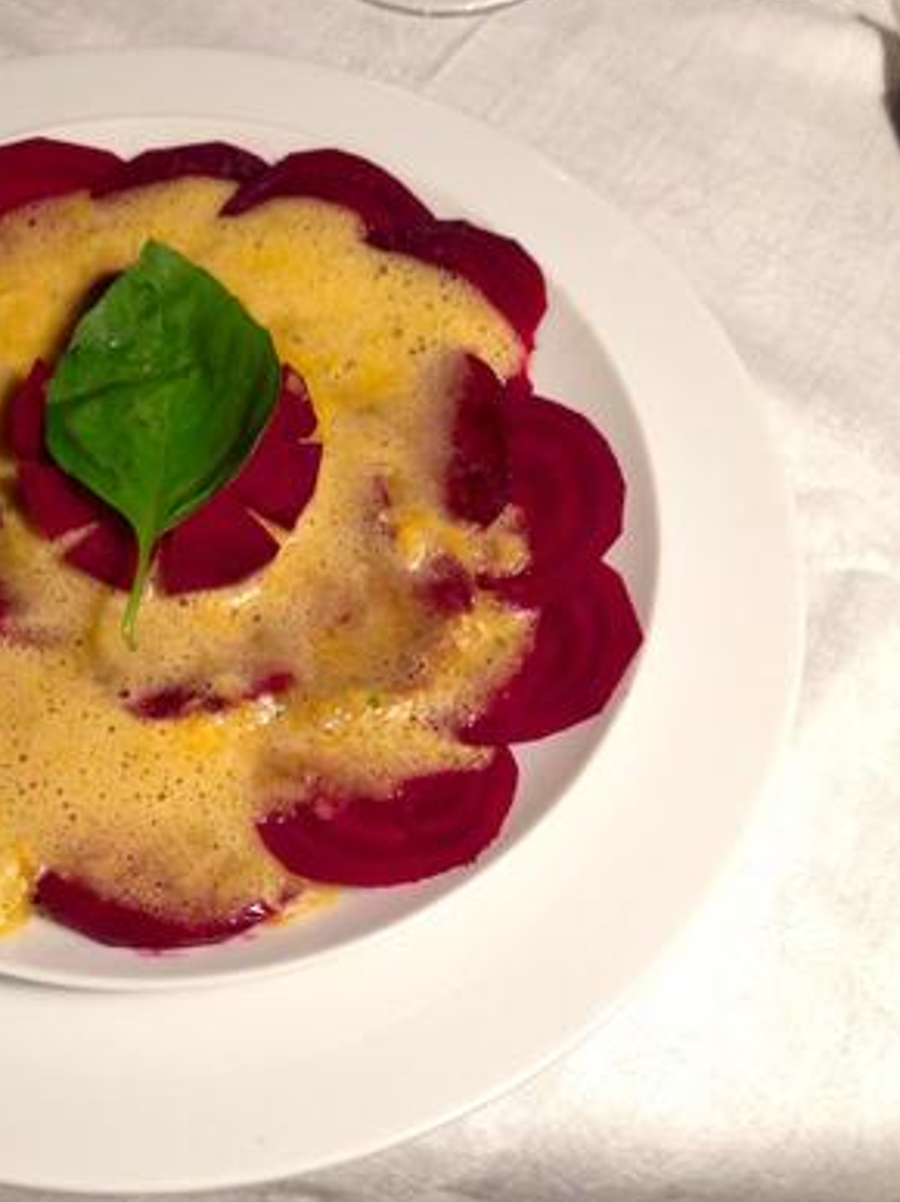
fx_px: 1561
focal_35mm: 45
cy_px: 596
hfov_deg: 31.2
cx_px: 164
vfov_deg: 42.1
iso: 160
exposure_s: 1/20
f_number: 2.4
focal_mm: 4.12
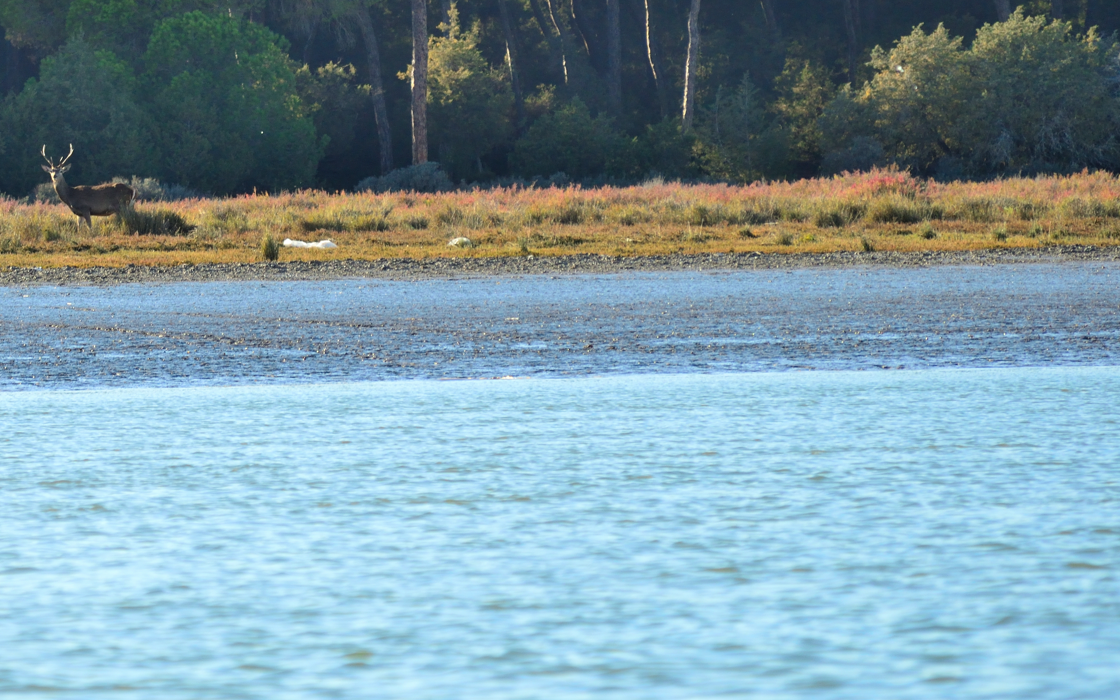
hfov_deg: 3.9
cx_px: 166
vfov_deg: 2.5
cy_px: 150
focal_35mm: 535
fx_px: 16330
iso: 220
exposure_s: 1/500
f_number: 5.6
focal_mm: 200
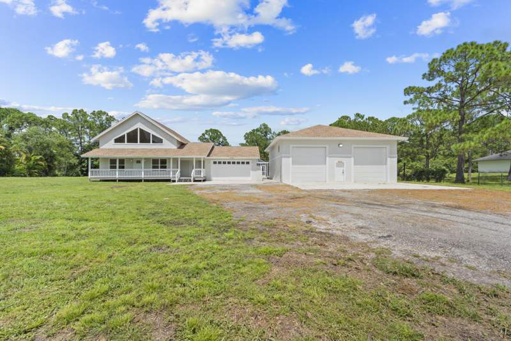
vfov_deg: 81.2
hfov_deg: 104.3
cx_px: 256
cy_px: 170
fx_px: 199
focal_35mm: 14
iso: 250
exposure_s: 1/500
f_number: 9
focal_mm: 14
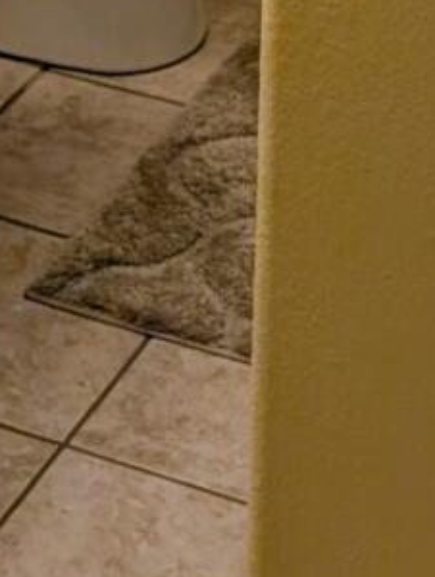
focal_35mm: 160
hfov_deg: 9.1
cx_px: -172
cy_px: -867
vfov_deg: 10.4
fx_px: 2673
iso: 26
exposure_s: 1/120
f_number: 1.68
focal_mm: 6.9
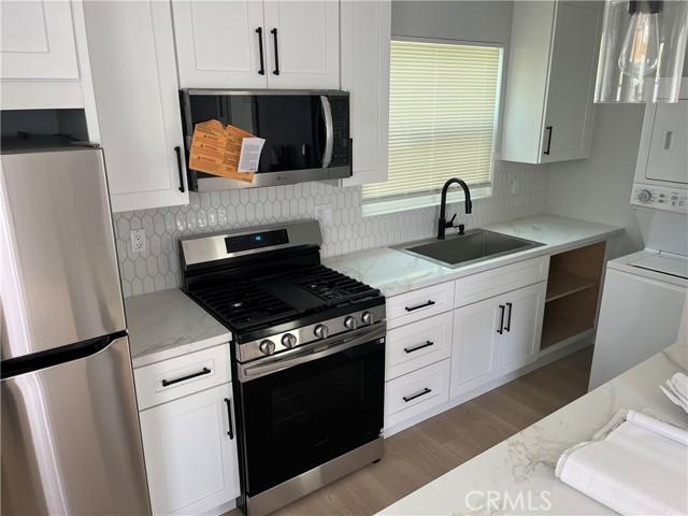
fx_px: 517
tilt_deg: -18.8
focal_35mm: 26
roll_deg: -0.1
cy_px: 258
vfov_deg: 53.1
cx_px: 344
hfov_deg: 67.3
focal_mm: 5.1
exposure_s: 1/121
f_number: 1.6
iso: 125
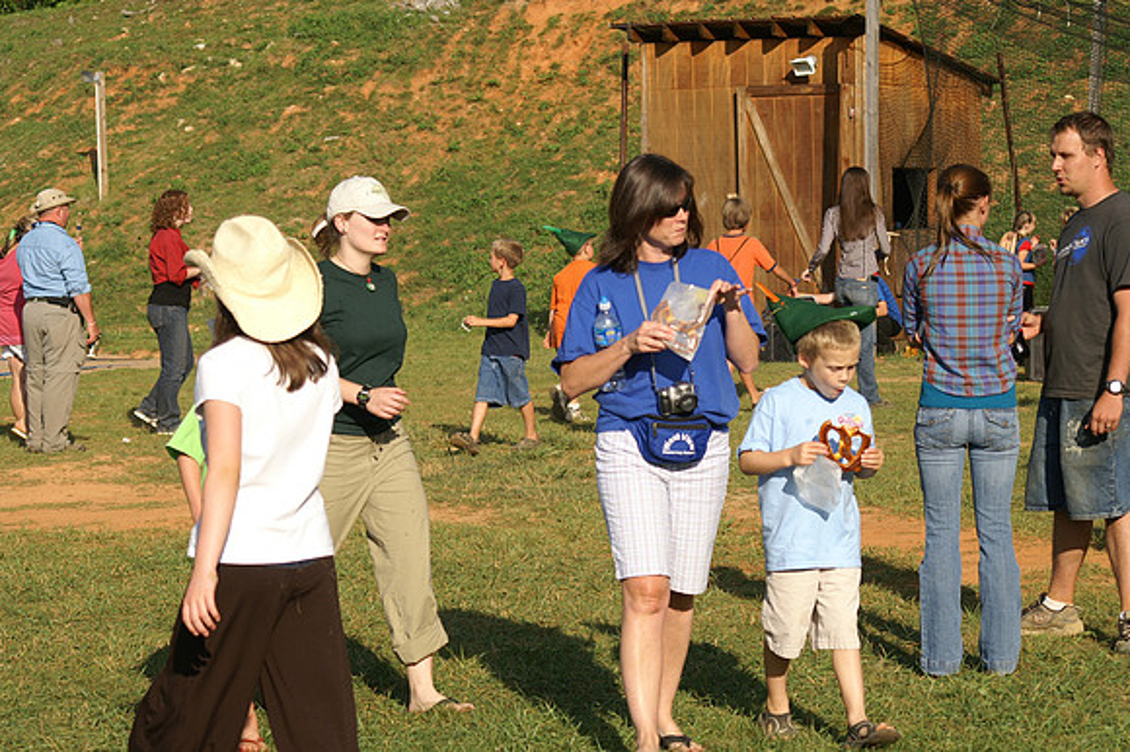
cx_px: 565
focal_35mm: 105
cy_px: 376
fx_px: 3294
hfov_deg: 19.5
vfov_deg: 13.0
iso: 100
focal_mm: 70
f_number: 7.1
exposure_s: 1/500
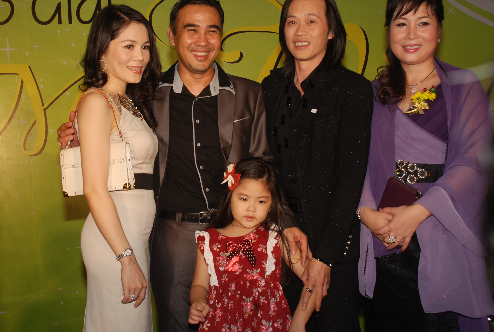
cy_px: 146
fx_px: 756
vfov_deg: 24.7
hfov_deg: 36.2
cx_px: 239
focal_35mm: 55
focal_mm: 32
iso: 200
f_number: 8
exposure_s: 1/200
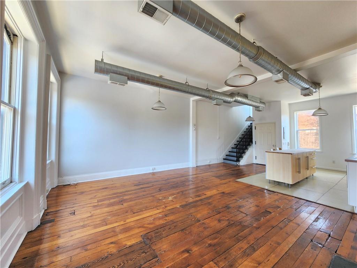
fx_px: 134
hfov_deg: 106.2
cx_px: 178
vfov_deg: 89.9
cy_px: 134
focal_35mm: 13
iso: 100
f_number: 2.2
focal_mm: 2.2
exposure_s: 1/60
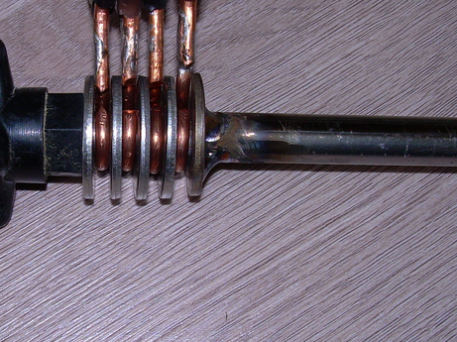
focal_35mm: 66
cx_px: 126
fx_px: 871
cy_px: 135
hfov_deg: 29.0
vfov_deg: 22.2
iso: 50
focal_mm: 6.3
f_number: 2.8
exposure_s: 1/60
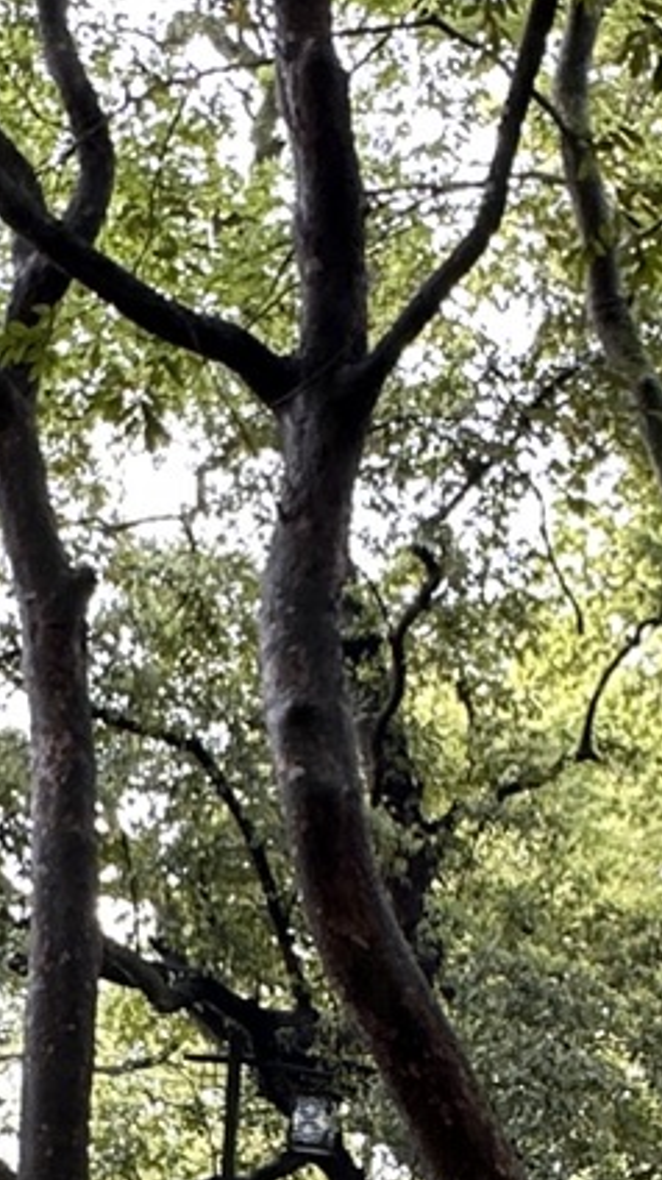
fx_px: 2250
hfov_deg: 16.7
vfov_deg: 28.3
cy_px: 1058
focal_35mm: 72
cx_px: 456
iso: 200
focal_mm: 2.22
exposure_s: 1/99
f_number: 2.2
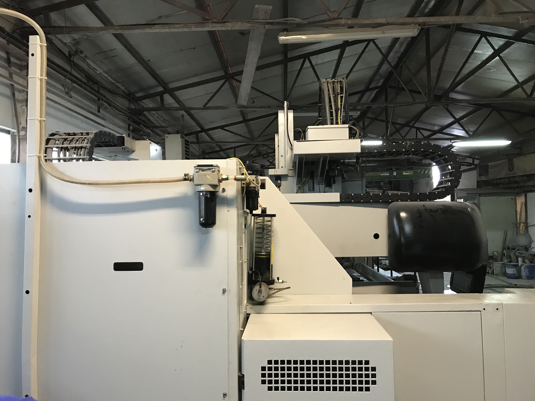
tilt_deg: +1.8
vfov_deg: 49.7
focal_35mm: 28
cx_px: 268
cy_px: 200
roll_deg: +1.1
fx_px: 433
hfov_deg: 63.4
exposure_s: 1/17
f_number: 1.8
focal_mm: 3.99
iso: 100
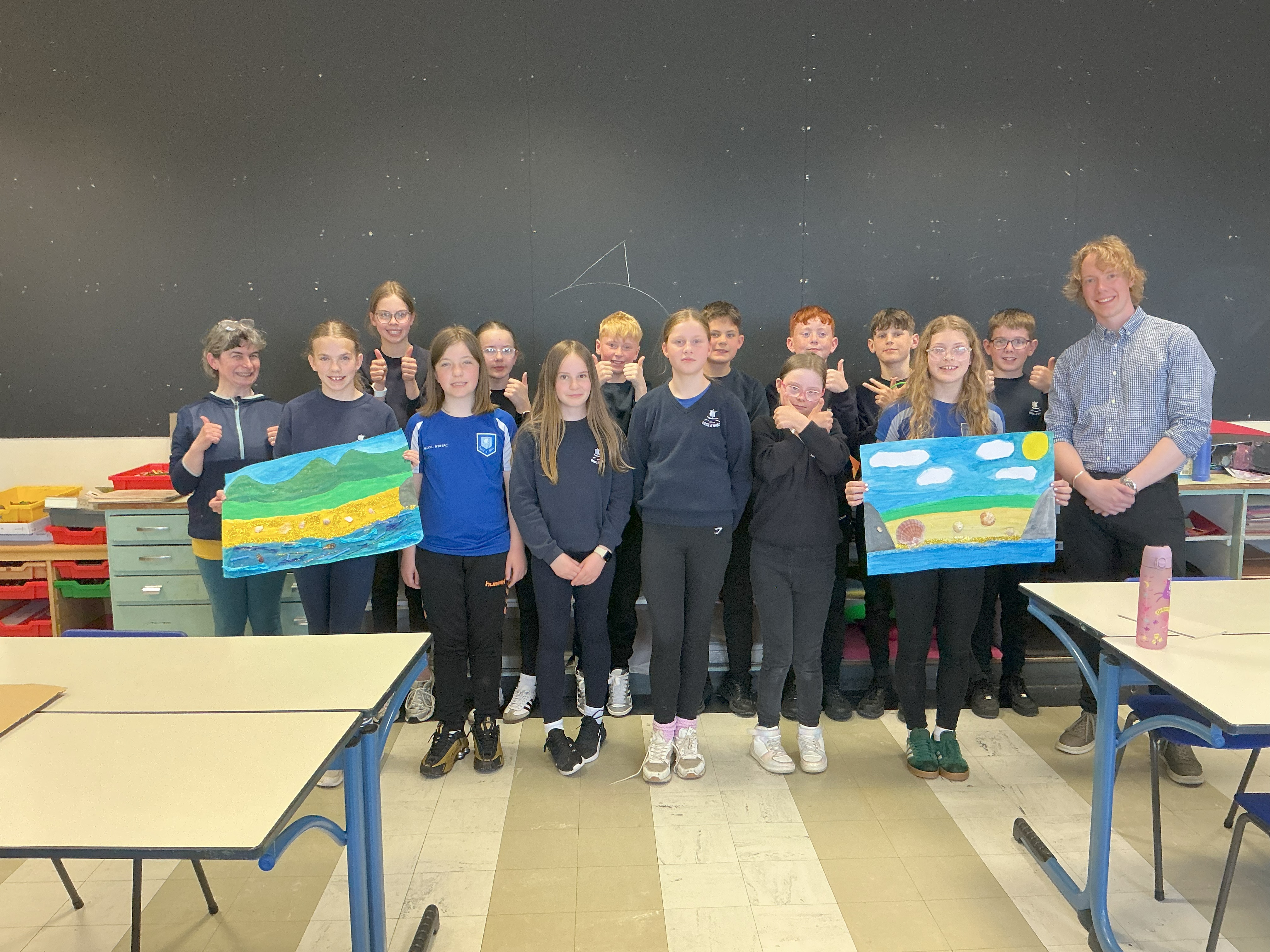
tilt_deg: -8.0
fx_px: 1064
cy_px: 476
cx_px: 635
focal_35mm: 29
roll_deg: +1.1
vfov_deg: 48.2
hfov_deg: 61.7
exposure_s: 1/60
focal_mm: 3
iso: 160
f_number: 1.8
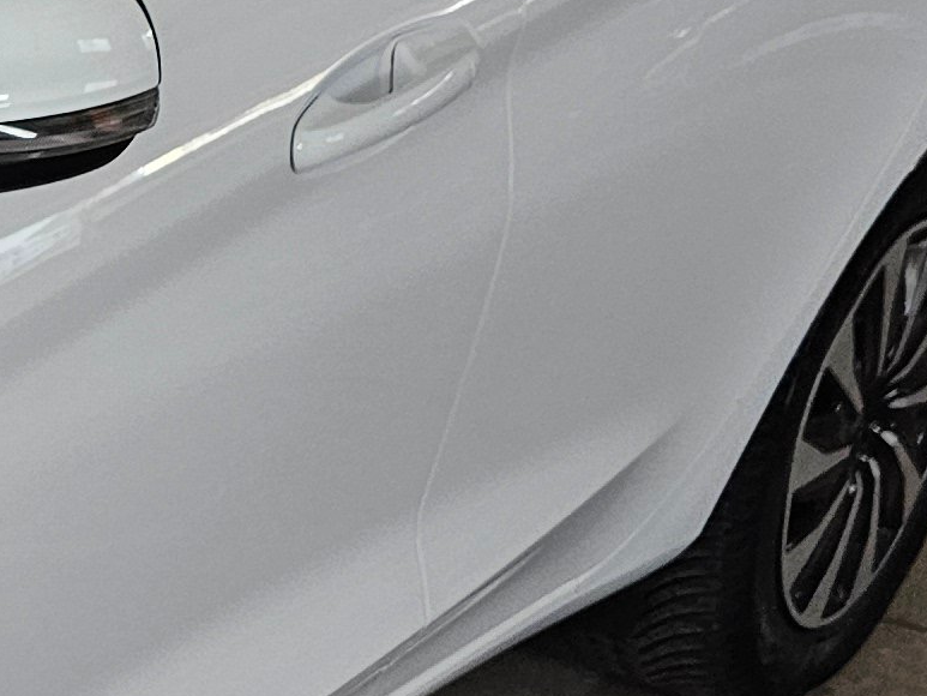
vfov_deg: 12.4
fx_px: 3187
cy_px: 544
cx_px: -1156
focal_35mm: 119
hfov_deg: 13.2
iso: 160
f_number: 1.7
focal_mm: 6.3
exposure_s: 1/120
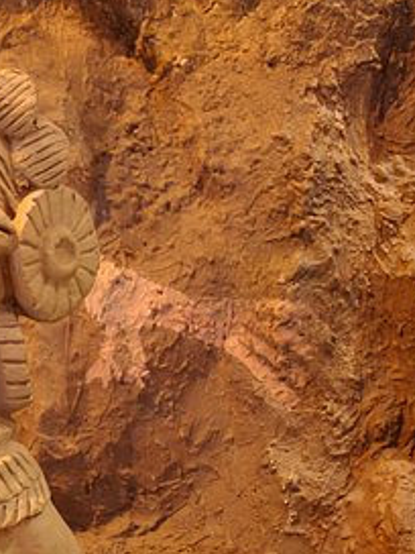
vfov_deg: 25.7
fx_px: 1215
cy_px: 299
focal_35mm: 76
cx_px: -92
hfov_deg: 18.3
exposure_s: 1/8
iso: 400
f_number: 4.5
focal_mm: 28
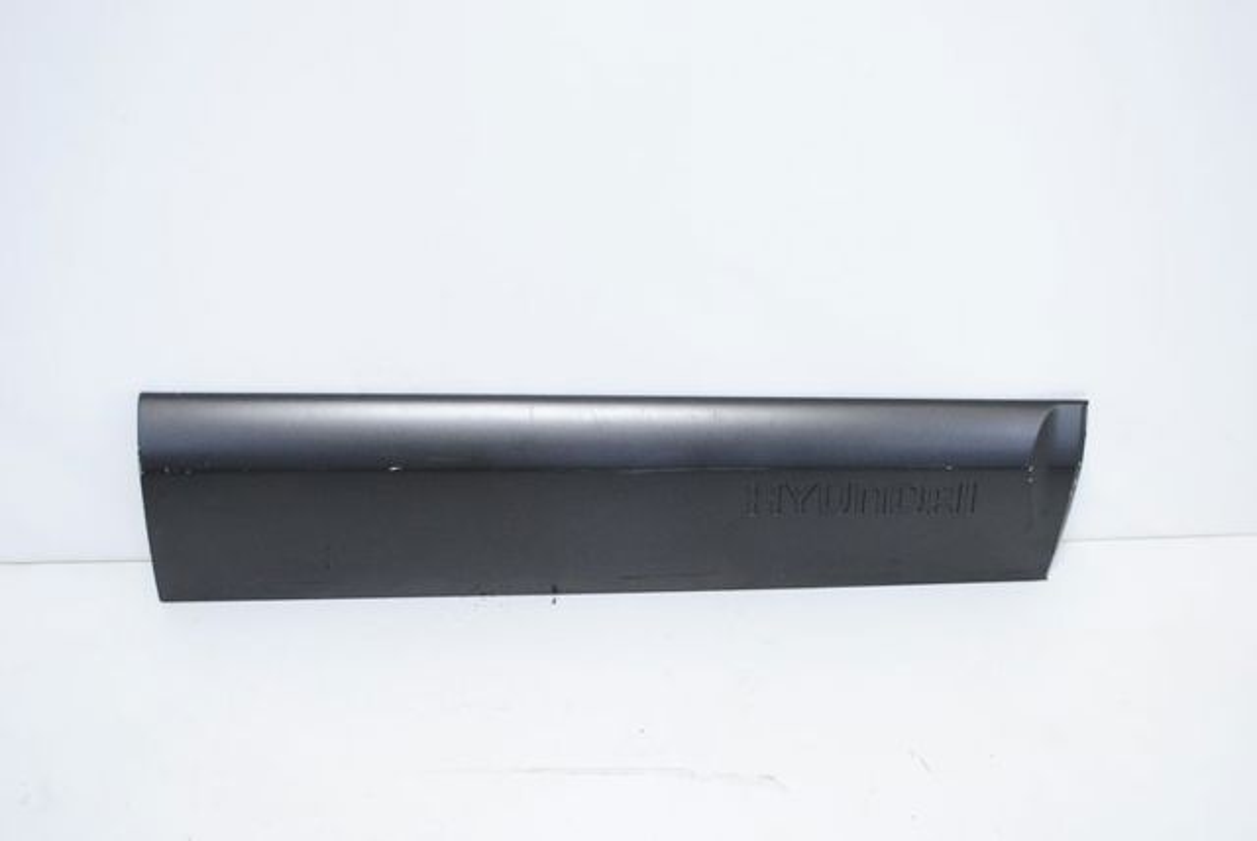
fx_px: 1677
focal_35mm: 48
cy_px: 420
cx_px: 628
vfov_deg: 28.1
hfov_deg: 41.1
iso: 400
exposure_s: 1/8
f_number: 5
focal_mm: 32
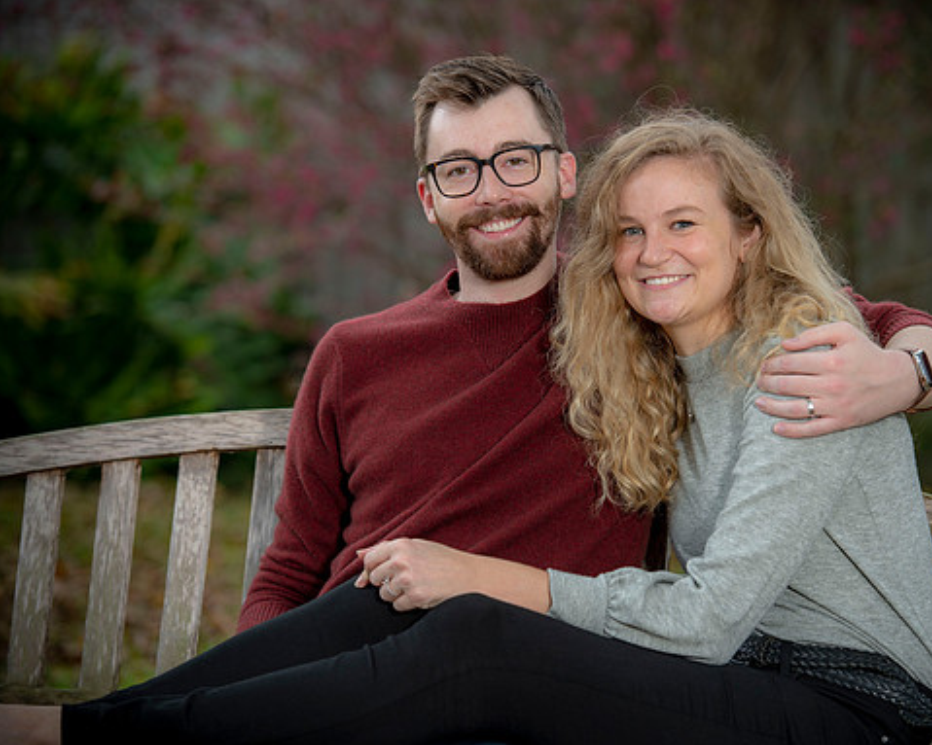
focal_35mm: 159
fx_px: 4385
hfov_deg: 12.1
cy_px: 373
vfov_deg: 9.7
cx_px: 556
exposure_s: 1/200
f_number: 3.5
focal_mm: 140
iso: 160
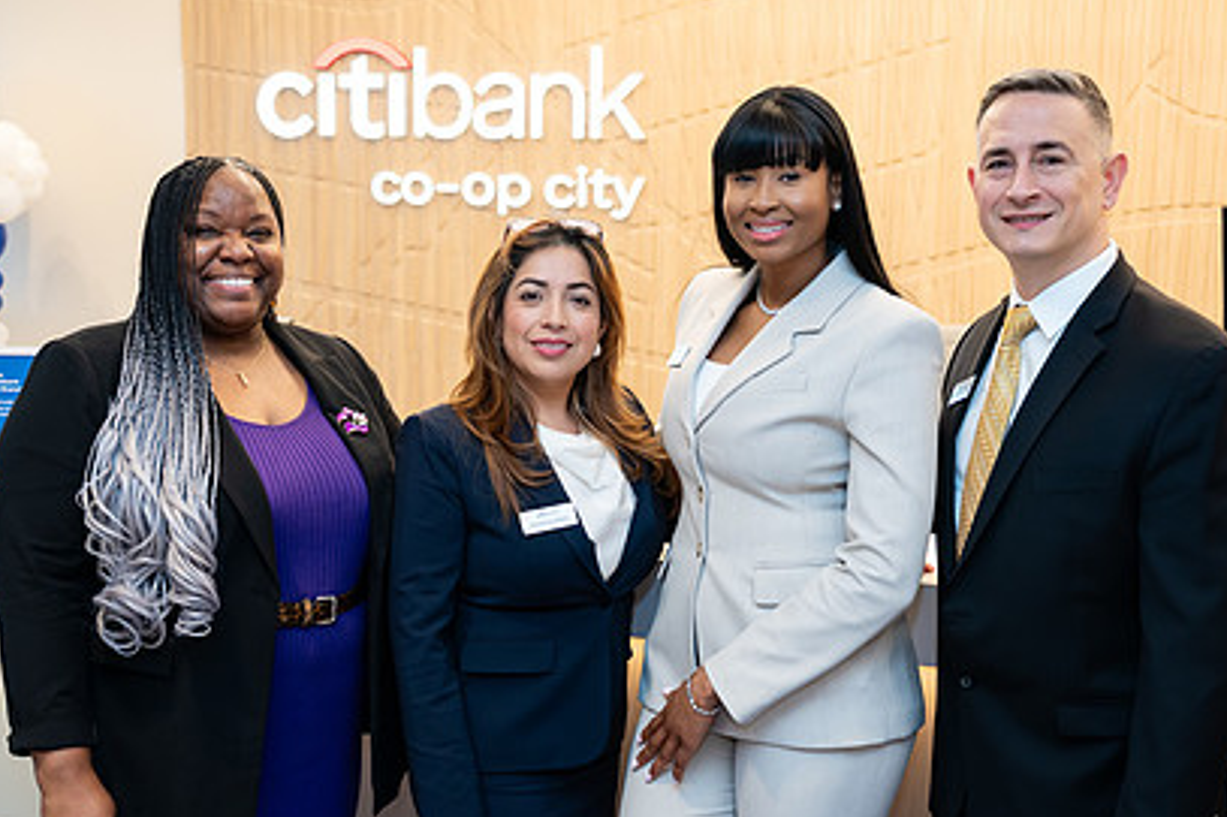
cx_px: 648
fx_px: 1703
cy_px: 462
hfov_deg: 39.6
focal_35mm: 50
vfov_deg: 26.9
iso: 400
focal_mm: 32.5
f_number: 3.2
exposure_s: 1/200
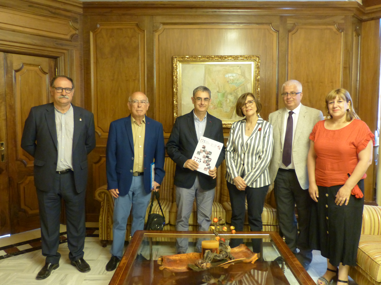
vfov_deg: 49.7
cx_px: 190
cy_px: 142
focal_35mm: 28
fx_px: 308
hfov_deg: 63.4
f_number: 2.8
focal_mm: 5.1
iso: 400
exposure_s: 1/13
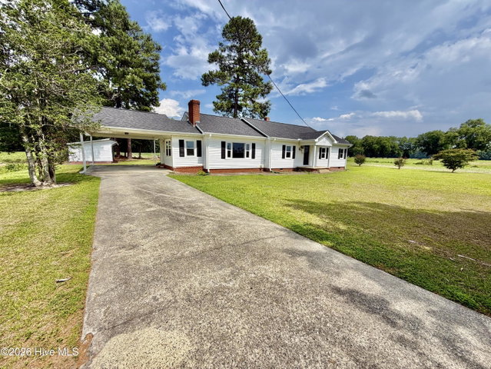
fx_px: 199
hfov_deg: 102.0
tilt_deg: -8.4
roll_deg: -3.4
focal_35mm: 14
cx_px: 246
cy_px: 184
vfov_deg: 85.7
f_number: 2.2
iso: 20
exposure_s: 1/970
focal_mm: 2.22
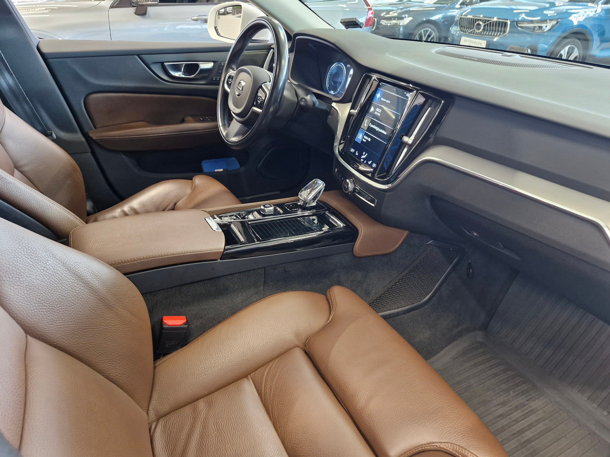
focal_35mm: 23
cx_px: 305
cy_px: 228
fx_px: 405
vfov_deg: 58.9
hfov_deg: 73.9
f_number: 1.8
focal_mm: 5.54
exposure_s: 1/50
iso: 500
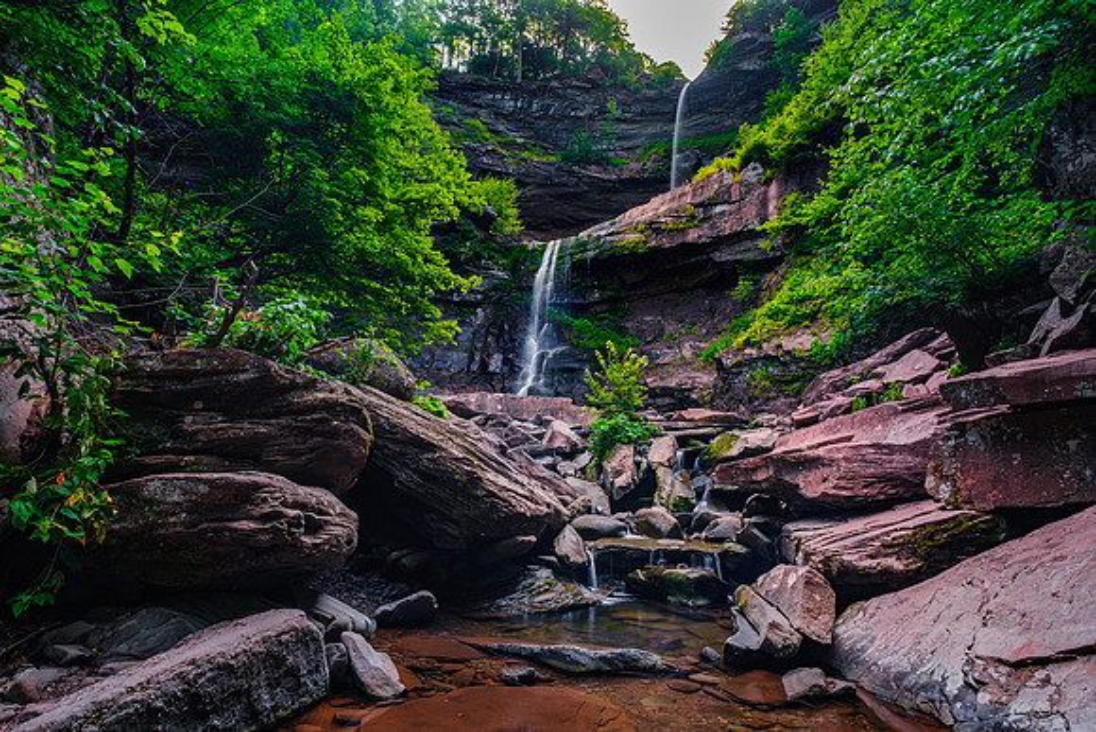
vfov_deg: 64.6
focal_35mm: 19
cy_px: 366
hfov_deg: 86.9
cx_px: 548
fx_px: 579
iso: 160
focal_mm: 12.6
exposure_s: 1/1.67
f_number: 8
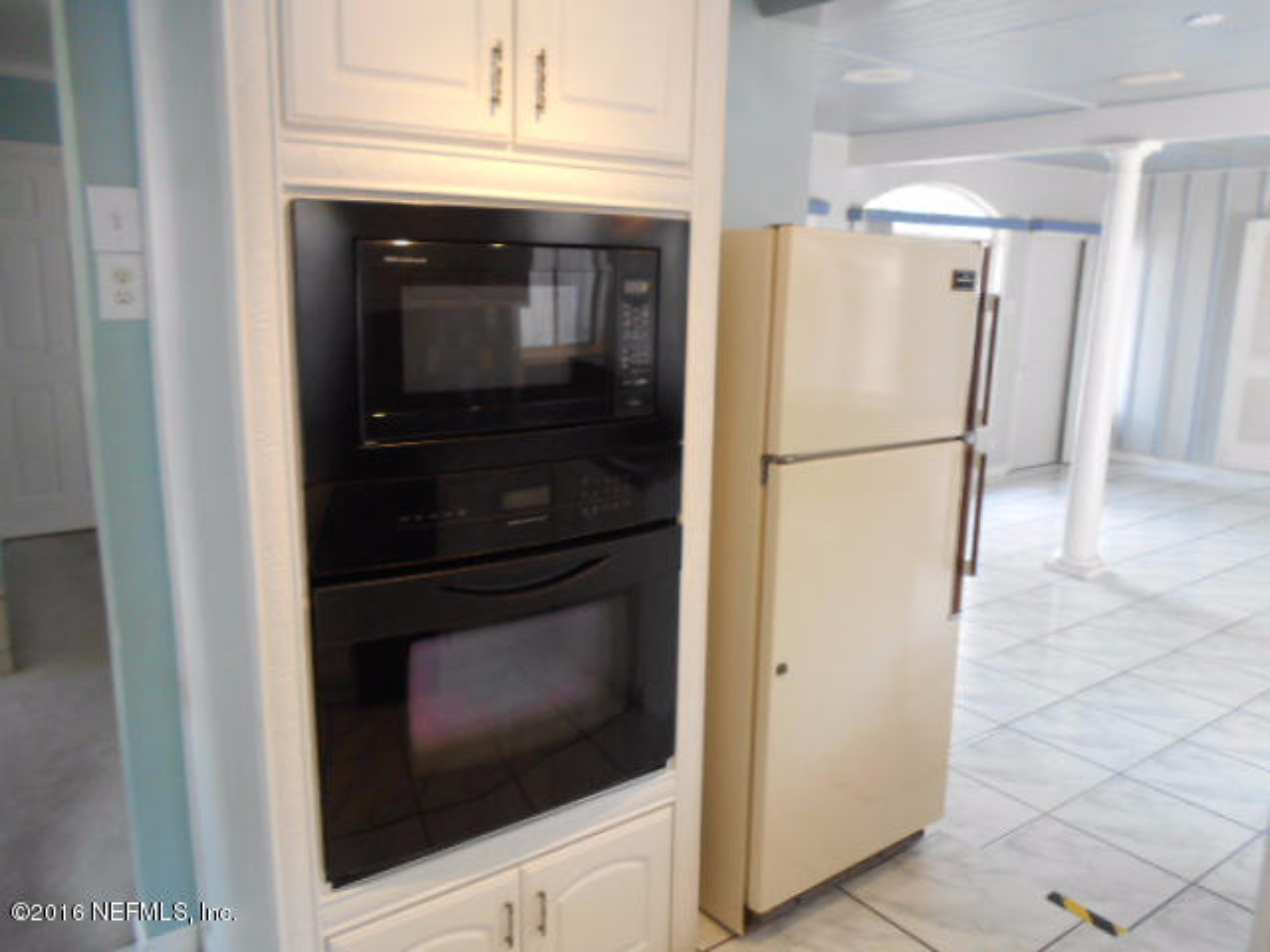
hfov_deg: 67.3
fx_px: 954
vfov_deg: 53.1
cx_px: 635
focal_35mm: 26
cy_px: 476
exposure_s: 1/30
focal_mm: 4.6
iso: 200
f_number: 3.2
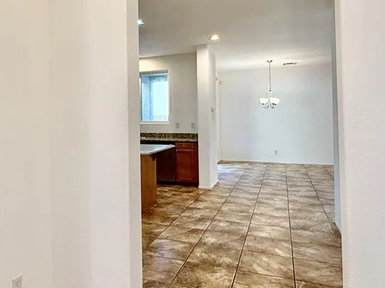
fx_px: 333
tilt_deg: +1.5
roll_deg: +0.6
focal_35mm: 30
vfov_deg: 46.4
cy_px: 110
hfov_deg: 58.8
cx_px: 133
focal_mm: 2.22
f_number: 2.2
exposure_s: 1/120
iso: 160
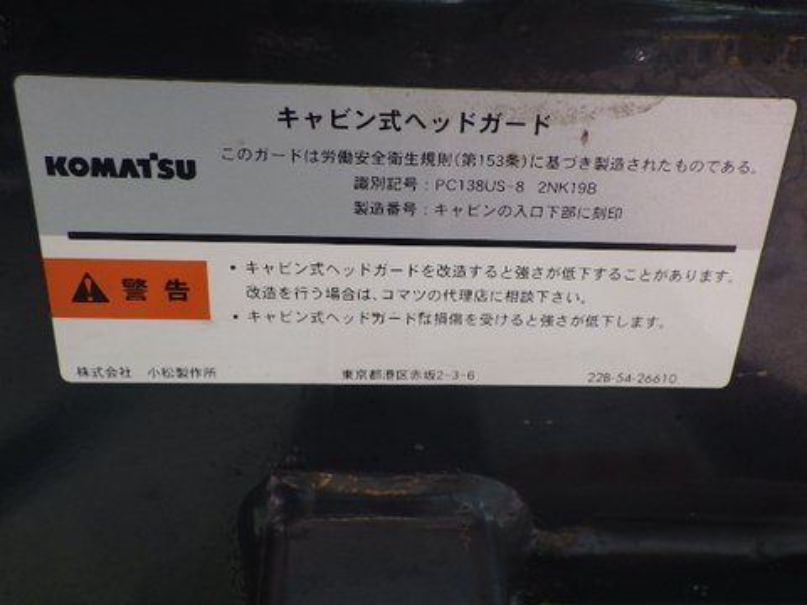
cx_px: 404
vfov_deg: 41.8
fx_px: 793
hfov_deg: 54.0
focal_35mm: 34
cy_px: 302
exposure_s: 1/100
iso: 125
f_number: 3.8
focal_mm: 6.1
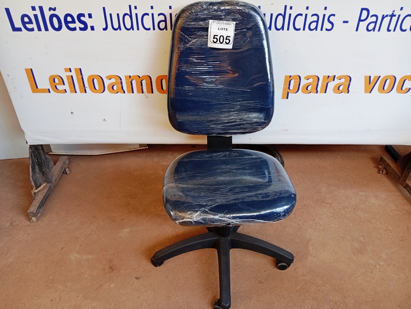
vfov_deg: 51.5
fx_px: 321
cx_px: 206
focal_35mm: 27
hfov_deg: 65.2
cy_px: 154
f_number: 1.8
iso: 189
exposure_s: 1/40
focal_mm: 3.98
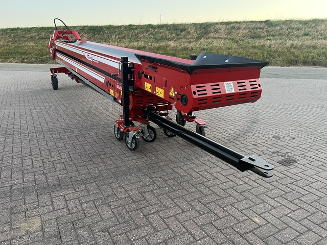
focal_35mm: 26
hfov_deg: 67.3
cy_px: 122
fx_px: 246
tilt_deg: -16.9
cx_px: 164
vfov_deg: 53.1
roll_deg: +0.0
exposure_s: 1/69
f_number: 1.6
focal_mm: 5.1
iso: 125
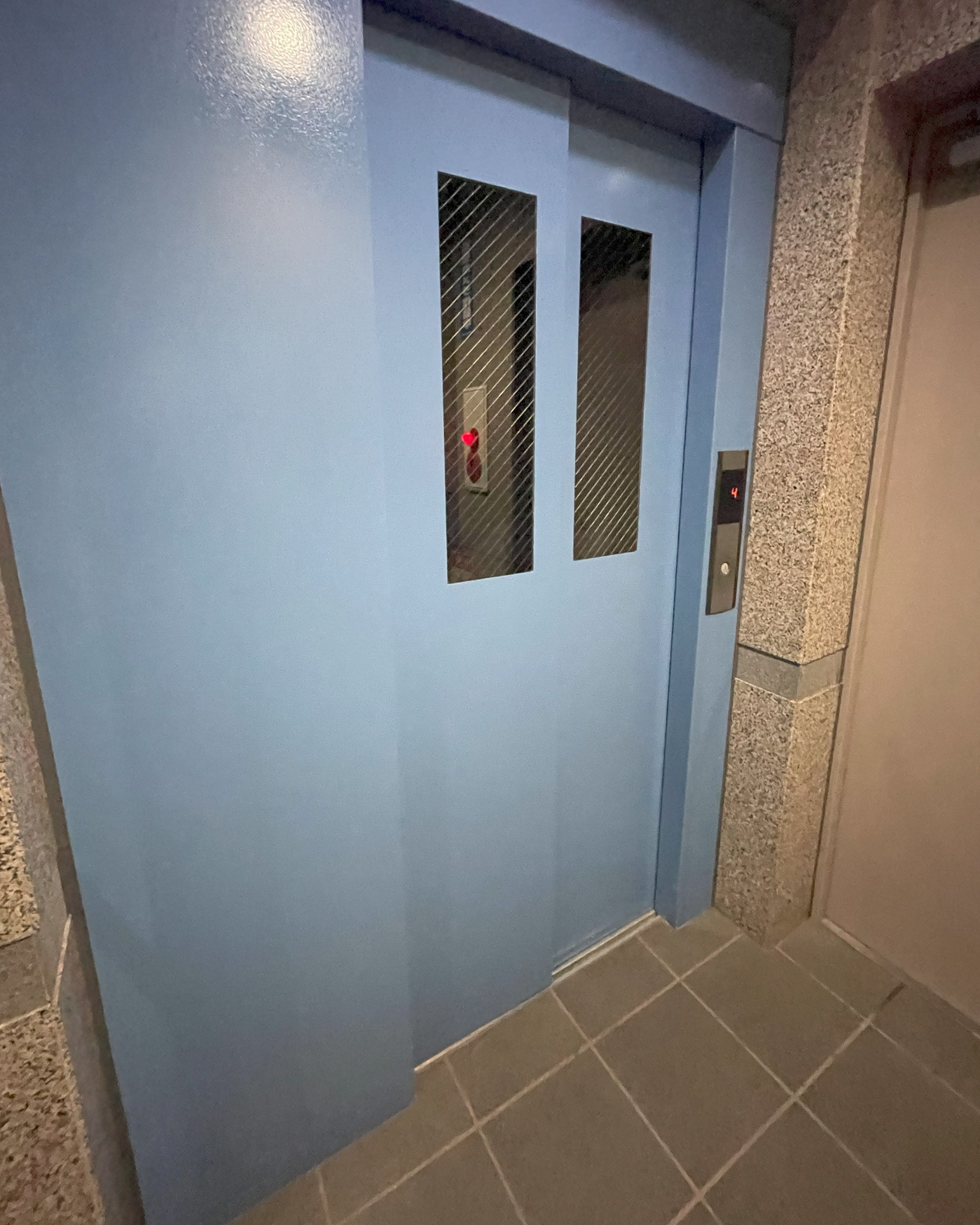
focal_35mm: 15
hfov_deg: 84.0
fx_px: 544
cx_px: 478
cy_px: 555
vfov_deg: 96.5
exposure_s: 1/31
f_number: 2.4
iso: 1250
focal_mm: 1.55
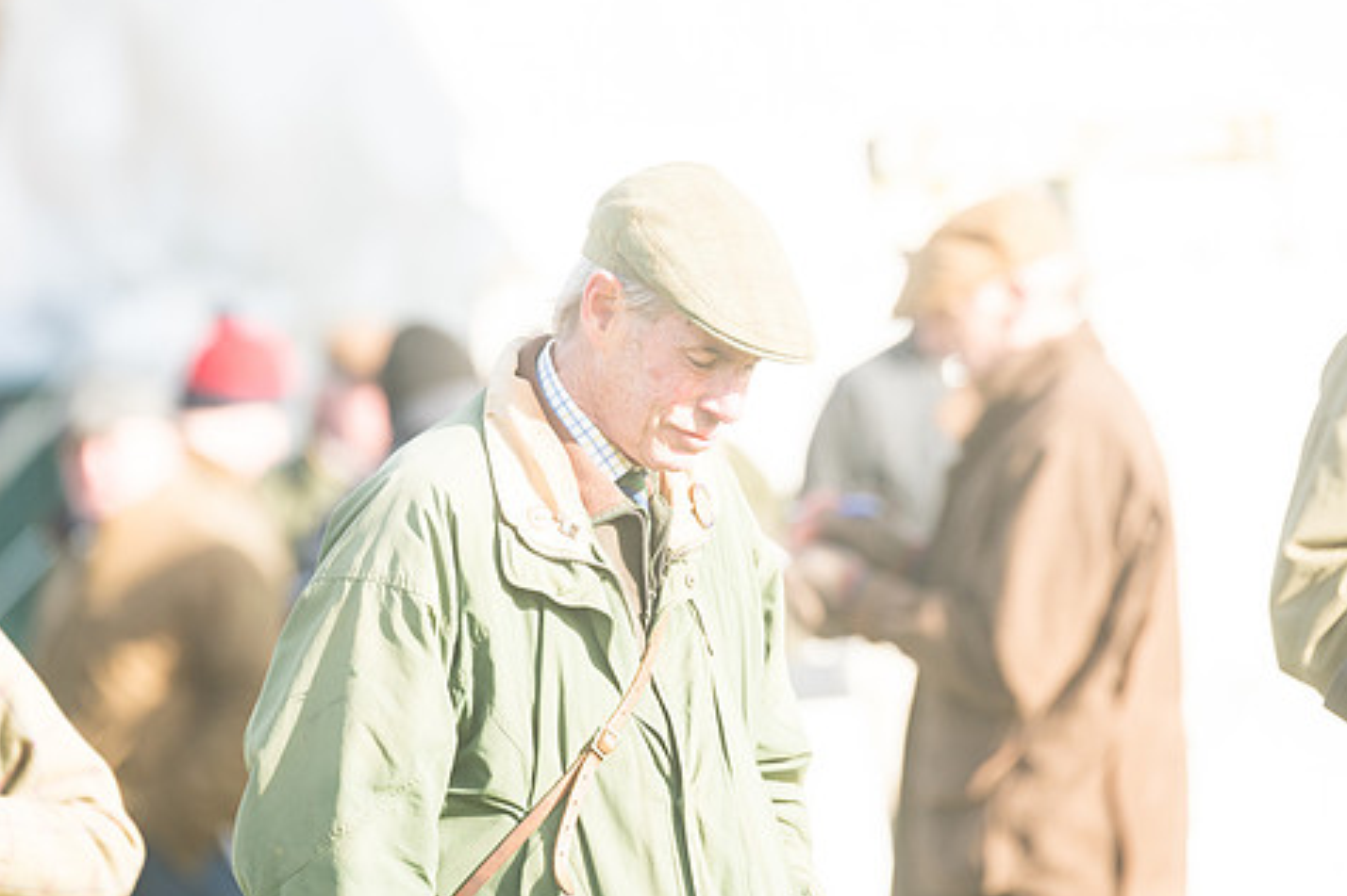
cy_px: 367
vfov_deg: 3.8
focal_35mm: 366
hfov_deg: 5.6
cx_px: 654
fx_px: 13689
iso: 400
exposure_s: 1/800
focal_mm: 300
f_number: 5
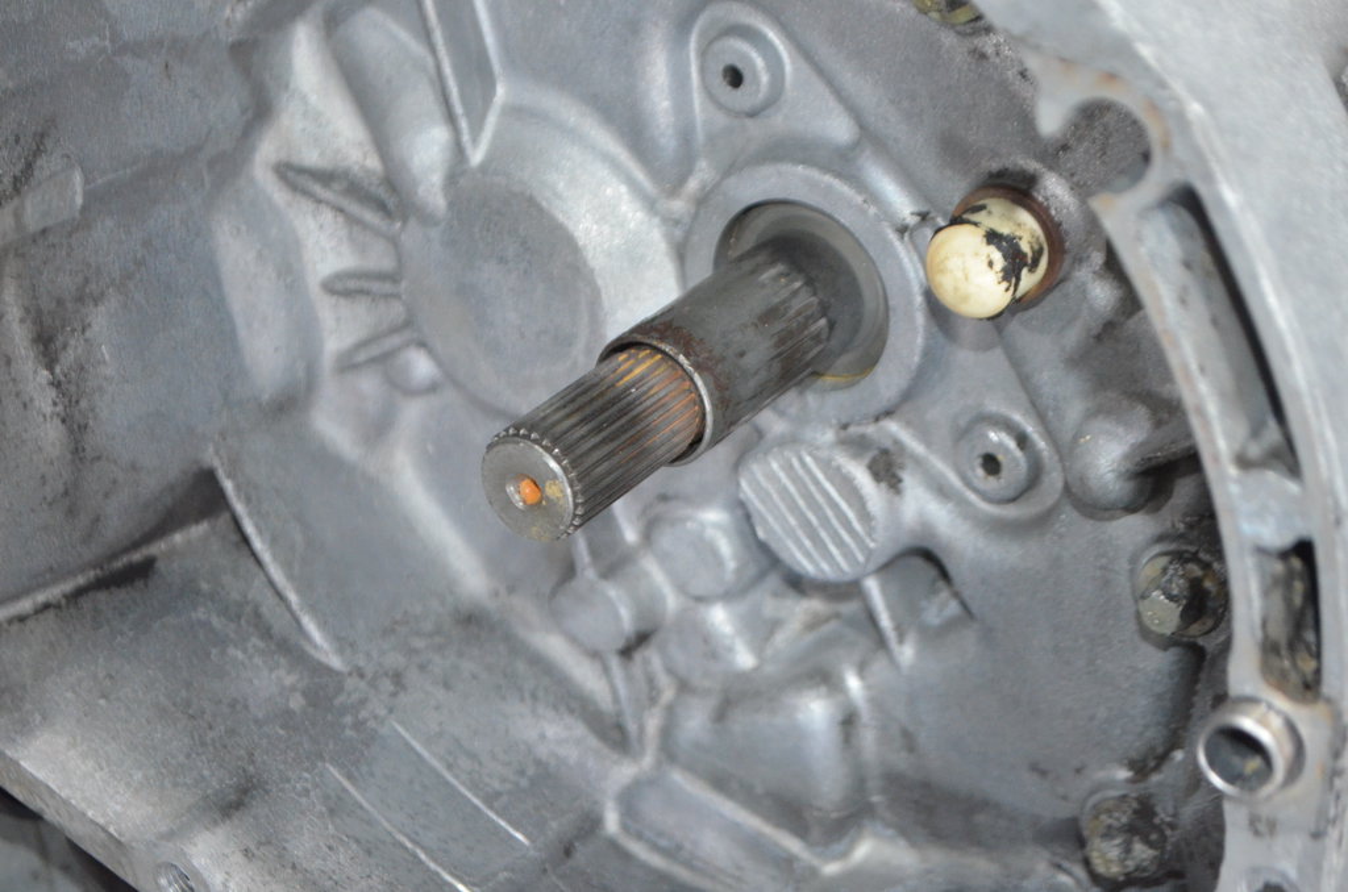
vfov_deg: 18.8
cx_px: 674
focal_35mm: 72
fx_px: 2690
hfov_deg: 28.1
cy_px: 446
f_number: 5.6
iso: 3200
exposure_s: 1/60
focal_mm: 48
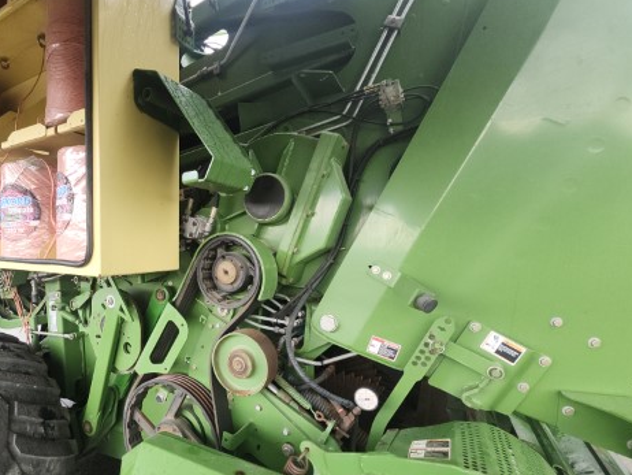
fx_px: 329
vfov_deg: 71.5
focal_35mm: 18
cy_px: 256
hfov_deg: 84.7
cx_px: 211
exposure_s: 1/60
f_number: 2.2
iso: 80
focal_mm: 1.74
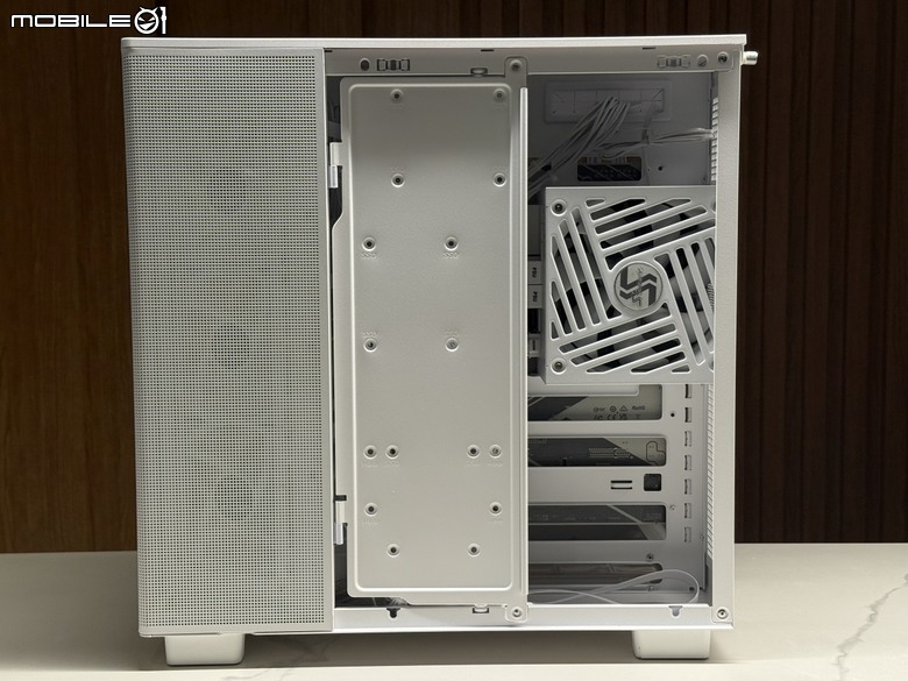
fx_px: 1259
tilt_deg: -5.9
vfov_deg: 30.3
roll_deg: +0.3
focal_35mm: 48
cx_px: 454
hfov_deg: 39.7
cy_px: 340
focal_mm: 6.76
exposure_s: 1/46
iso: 125
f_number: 1.78
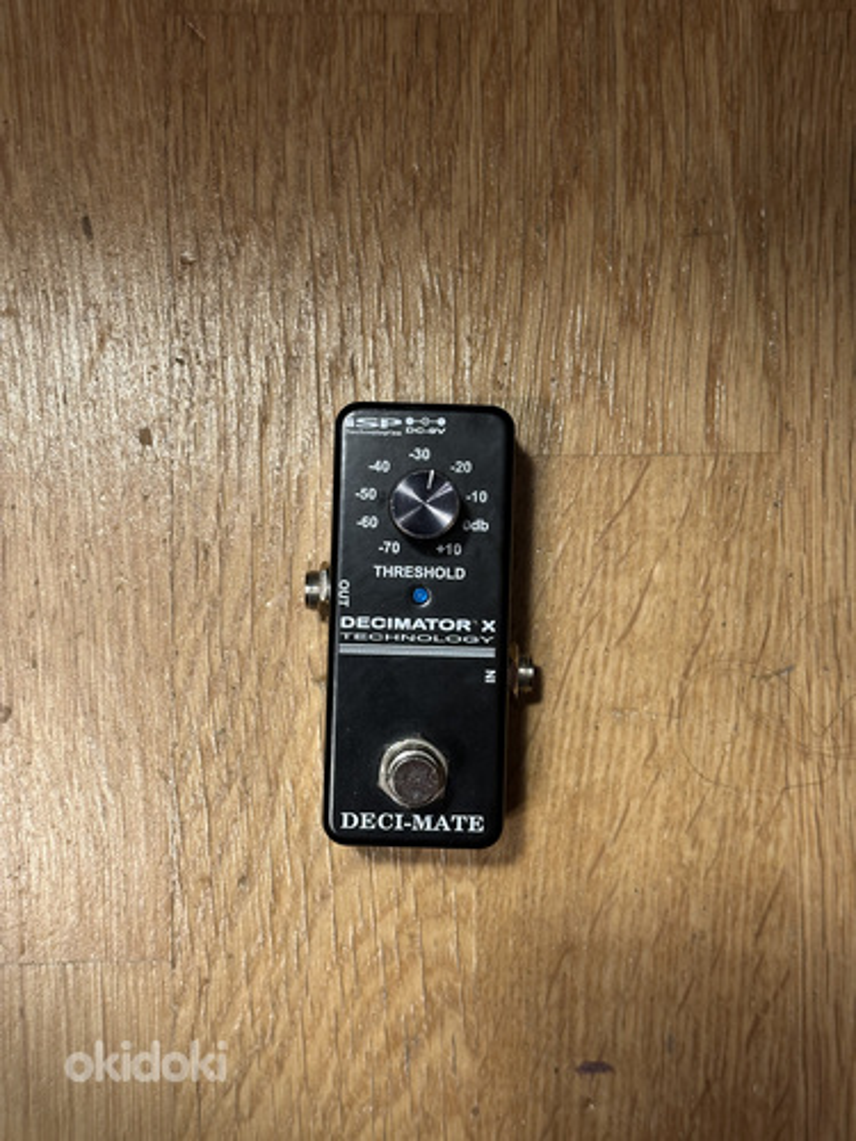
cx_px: 428
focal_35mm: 48
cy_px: 570
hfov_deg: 30.3
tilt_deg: -87.9
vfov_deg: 39.7
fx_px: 1583
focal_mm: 6.86
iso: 200
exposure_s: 1/33
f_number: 1.78
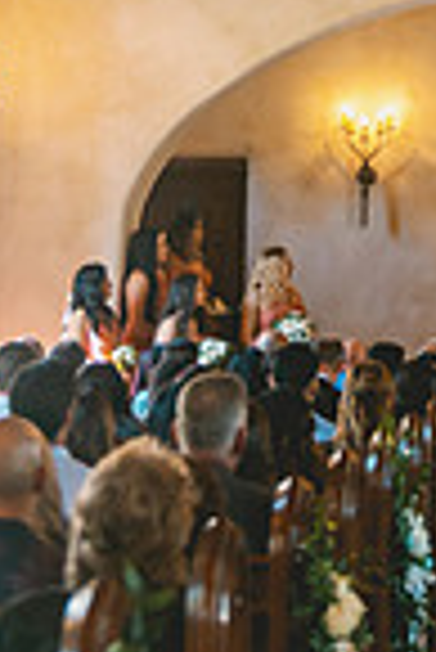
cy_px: -63
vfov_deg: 16.0
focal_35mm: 124
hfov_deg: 10.7
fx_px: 2247
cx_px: 620
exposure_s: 1/200
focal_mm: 40
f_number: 2.8
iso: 1000
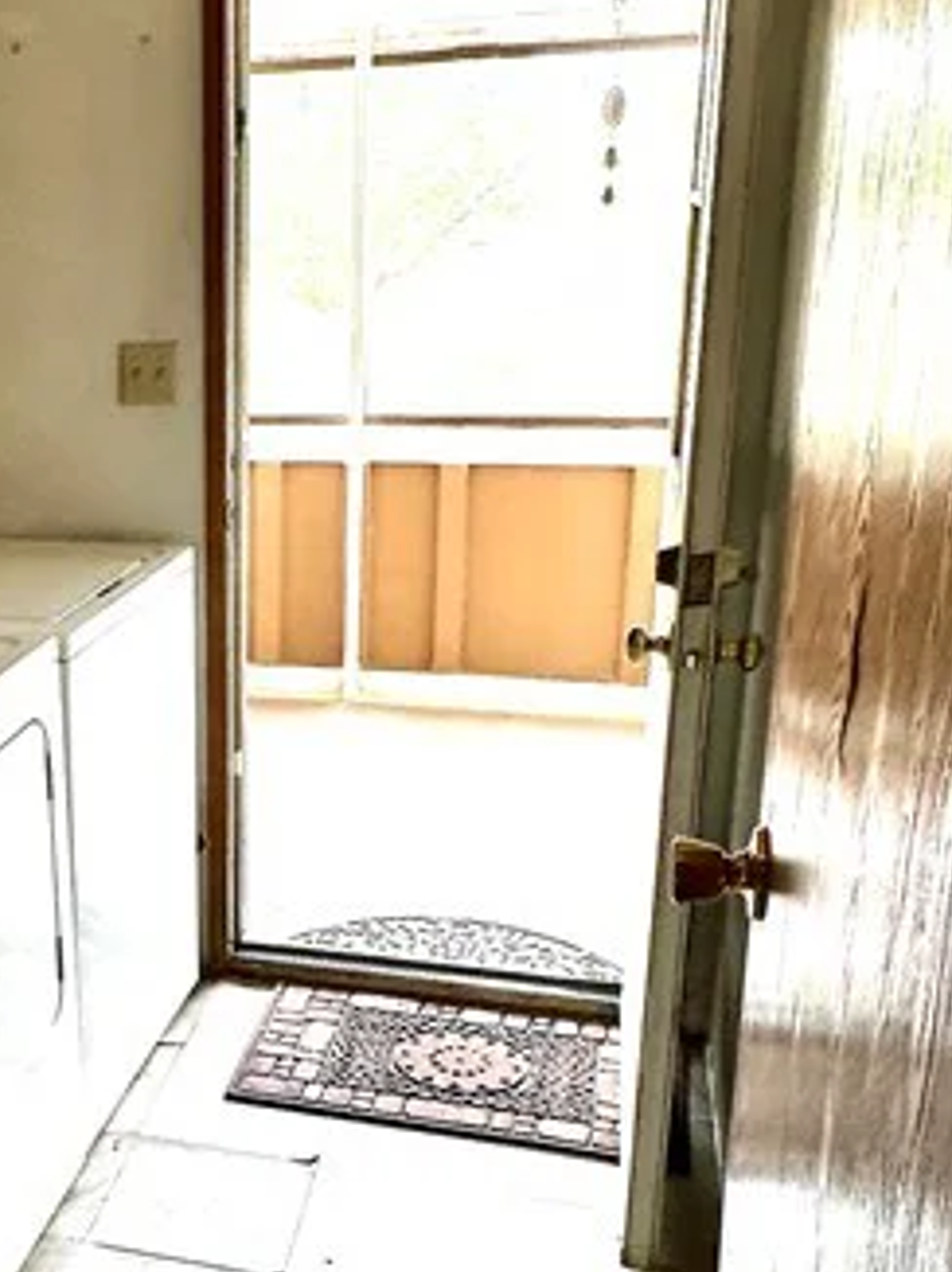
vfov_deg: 42.9
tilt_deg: -16.9
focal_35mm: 44
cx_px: 31
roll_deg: +2.0
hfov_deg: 30.8
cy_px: 683
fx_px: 1616
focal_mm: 2.22
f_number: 2.2
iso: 40
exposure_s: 1/157
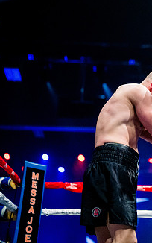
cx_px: 227
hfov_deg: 12.6
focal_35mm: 99
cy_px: 86
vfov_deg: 20.9
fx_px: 656
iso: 6400
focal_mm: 50
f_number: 1.4
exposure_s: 1/1600
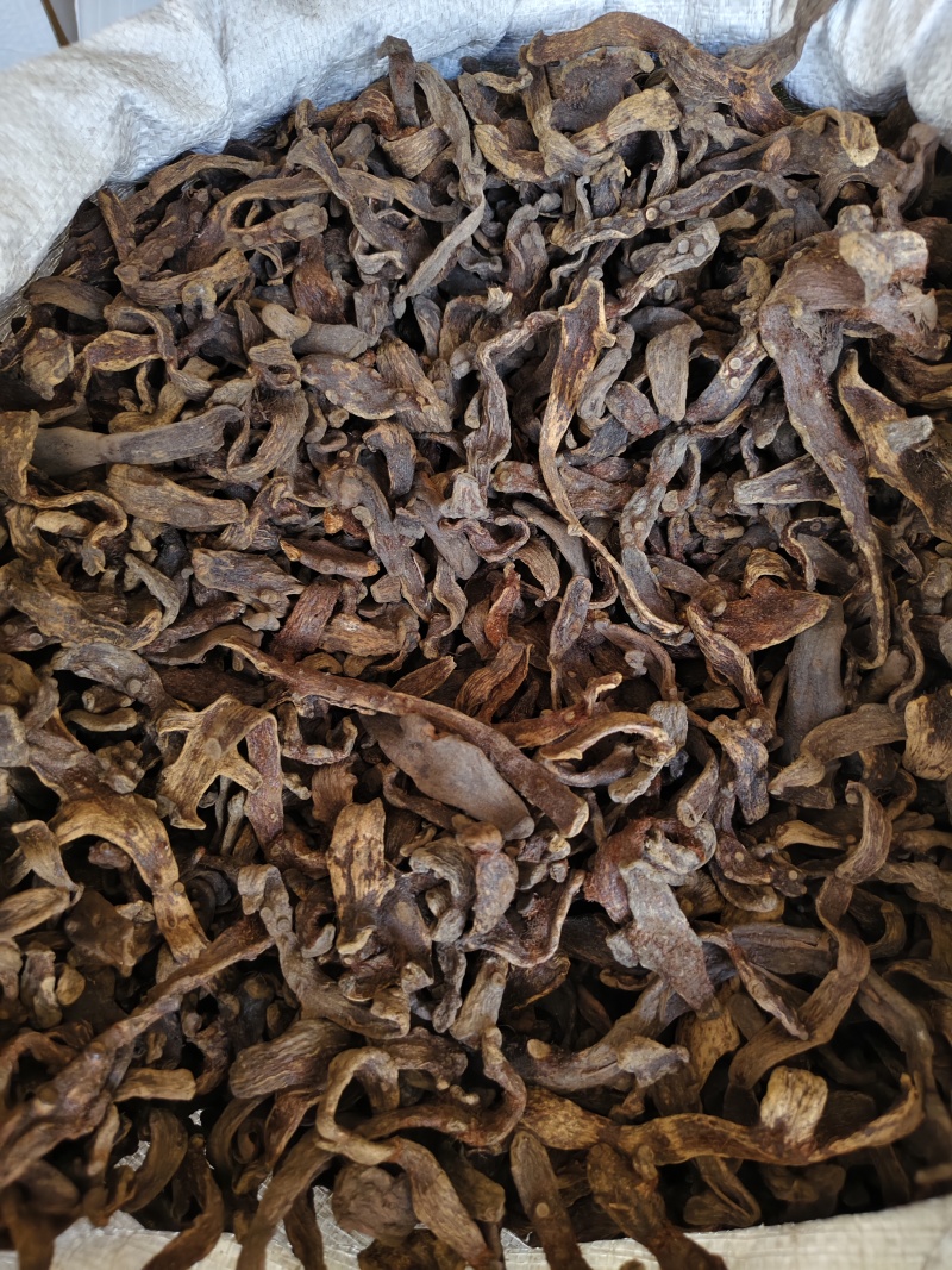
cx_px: 476
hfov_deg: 58.9
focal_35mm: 23
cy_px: 635
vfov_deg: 73.9
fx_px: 844
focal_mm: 5.56
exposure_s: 1/50
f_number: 1.88
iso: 720
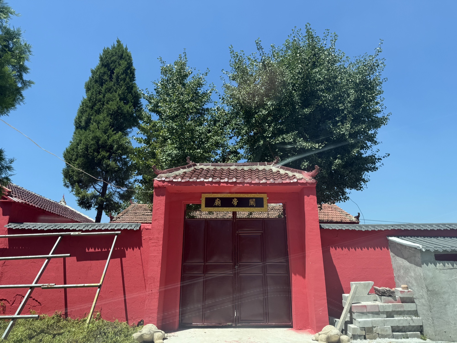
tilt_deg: +17.5
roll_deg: +0.2
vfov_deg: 56.8
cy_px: 172
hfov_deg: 71.6
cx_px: 228
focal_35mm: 24
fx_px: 317
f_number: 1.78
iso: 80
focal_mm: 6.76
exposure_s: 1/1855
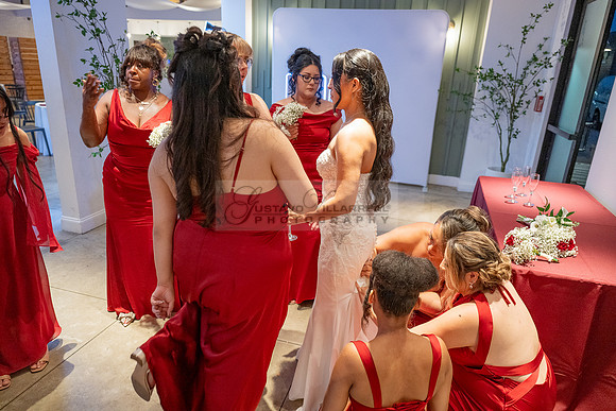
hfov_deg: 73.7
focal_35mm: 24
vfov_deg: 53.2
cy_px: 206
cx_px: 308
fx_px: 411
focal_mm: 24
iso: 2000
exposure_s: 1/125
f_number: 2.8
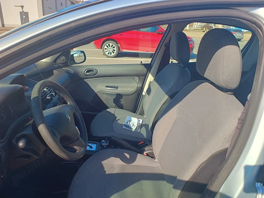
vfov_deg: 56.8
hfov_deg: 71.6
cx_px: 132
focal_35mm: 24
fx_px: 183
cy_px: 99
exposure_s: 1/687
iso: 103
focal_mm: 5.89
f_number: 1.4
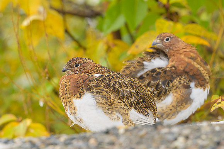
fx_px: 5256
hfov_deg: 2.4
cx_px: 69
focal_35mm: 845
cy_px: 71
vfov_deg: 1.6
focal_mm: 400
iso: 800
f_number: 4.5
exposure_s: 1/1250
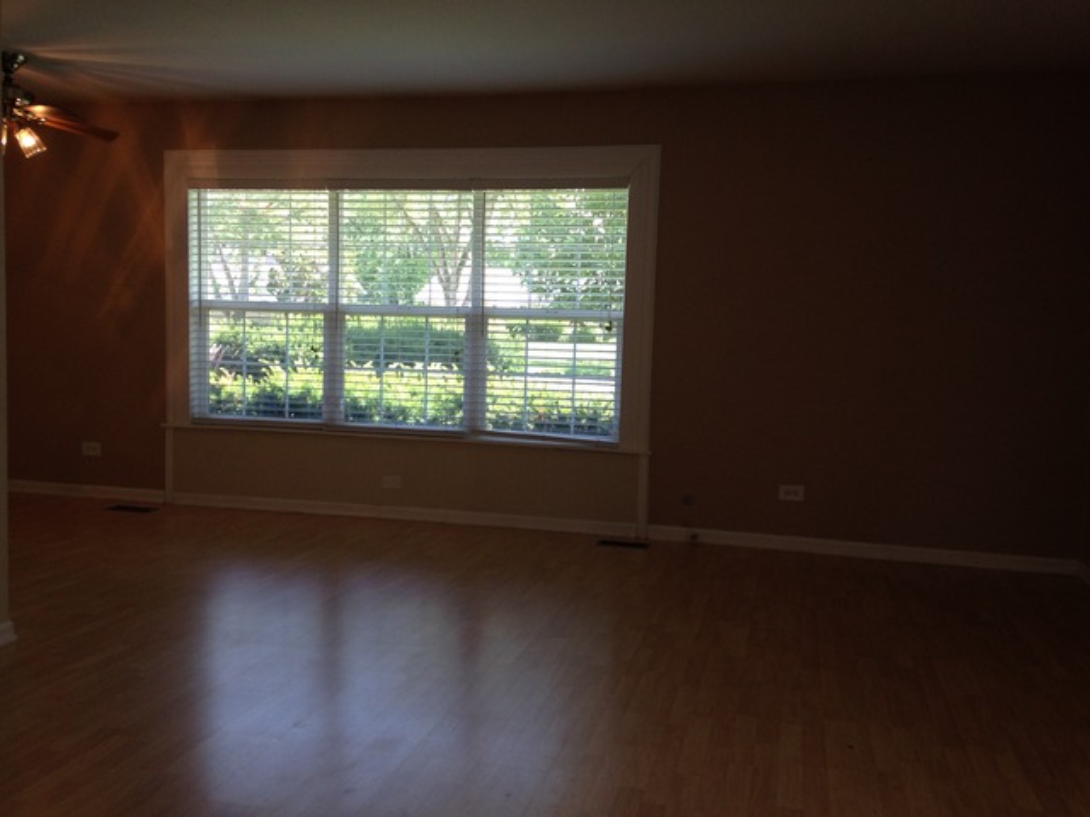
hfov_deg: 55.4
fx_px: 1039
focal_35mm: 33
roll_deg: -1.1
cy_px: 408
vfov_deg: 42.9
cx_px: 545
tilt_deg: -6.4
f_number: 2.4
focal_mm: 4.12
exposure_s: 1/60
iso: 64
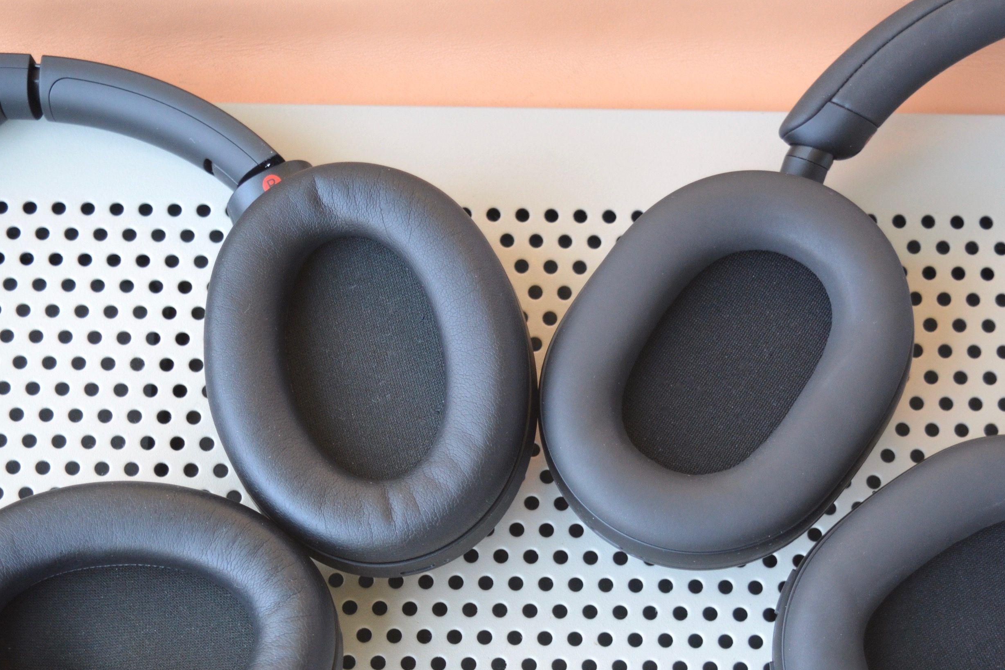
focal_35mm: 58
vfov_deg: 23.4
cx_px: 505
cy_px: 339
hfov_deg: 34.5
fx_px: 1619
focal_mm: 38
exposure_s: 1/25
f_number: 4.8
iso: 400
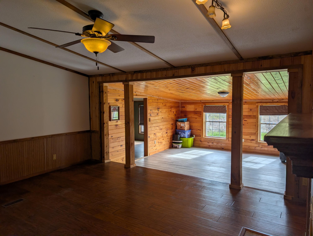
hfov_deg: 71.5
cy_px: 118
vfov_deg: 56.9
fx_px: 217
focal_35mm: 24
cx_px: 156
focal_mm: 6.9
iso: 23
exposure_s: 1/1095
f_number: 1.68
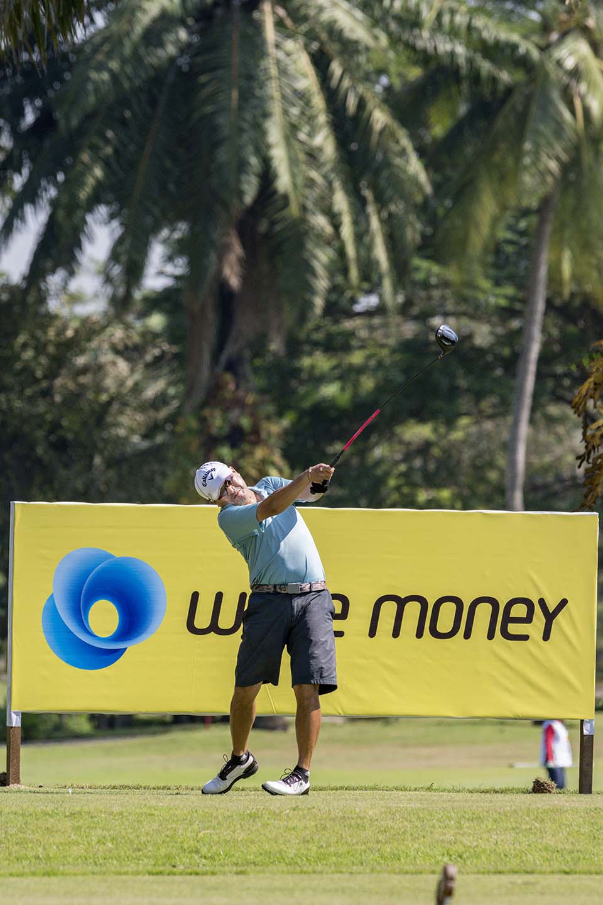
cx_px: 302
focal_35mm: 400
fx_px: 10049
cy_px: 452
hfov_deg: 3.4
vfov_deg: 5.2
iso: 1000
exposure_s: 1/2000
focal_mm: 400
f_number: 8
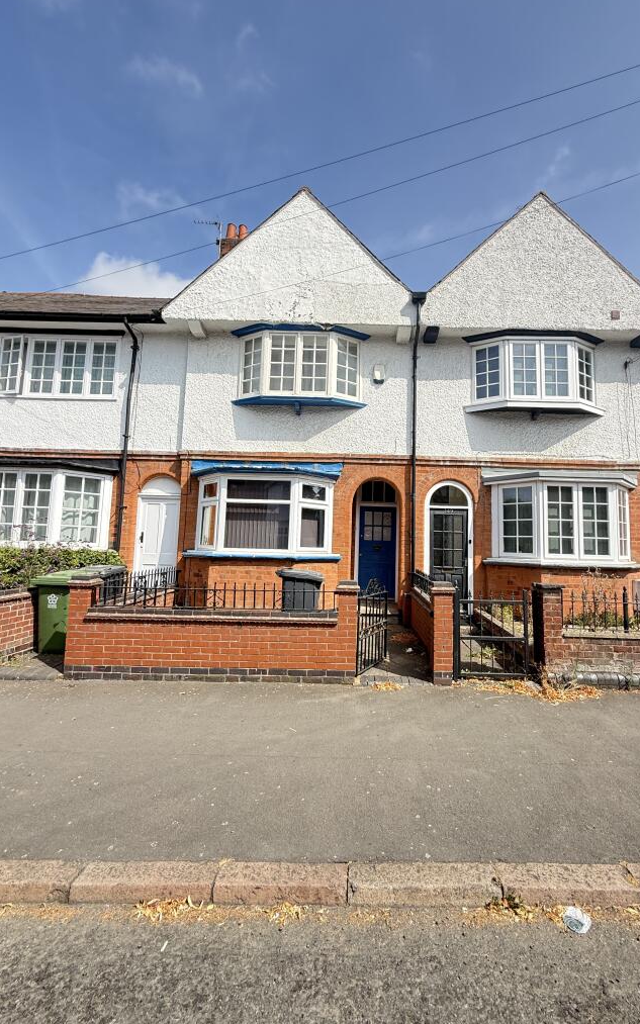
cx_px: 353
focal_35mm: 15
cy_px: 508
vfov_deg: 101.5
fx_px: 419
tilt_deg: +5.5
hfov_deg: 74.6
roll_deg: +0.4
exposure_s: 1/498
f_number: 2.2
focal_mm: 2.22
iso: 50
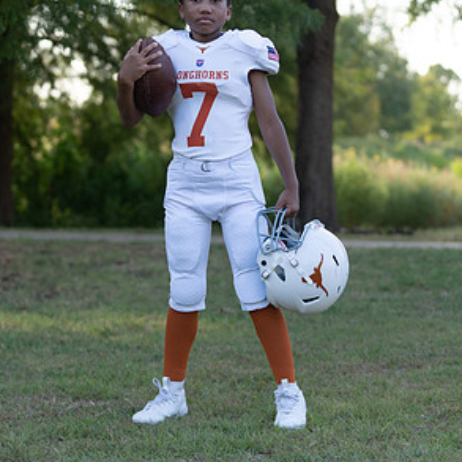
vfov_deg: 14.4
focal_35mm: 121
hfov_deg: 14.4
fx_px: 1827
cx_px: 219
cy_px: 158
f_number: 2.8
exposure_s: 1/400
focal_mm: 70
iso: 160
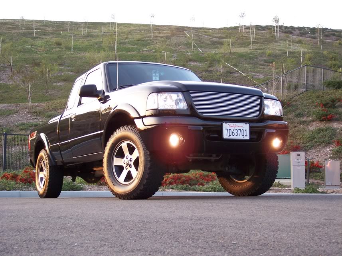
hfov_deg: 36.8
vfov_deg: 28.0
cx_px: 171
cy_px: 128
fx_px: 514
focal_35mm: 52
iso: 140
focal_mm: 10.7
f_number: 3.4
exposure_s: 1/90
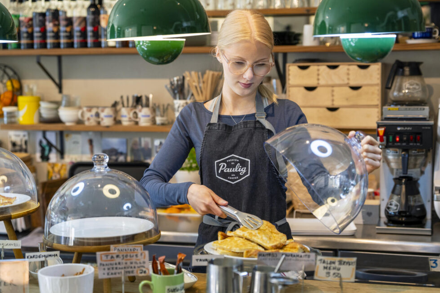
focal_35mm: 65
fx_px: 794
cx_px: 227
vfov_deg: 20.9
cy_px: 142
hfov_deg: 31.0
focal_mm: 62
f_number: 2.8
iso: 500
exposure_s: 1/100
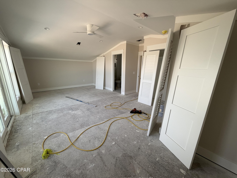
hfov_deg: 102.1
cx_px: 118
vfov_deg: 85.7
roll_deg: -0.1
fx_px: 96
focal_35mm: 14
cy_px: 89
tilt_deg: -12.2
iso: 80
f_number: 2.2
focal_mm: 2.22
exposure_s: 1/121
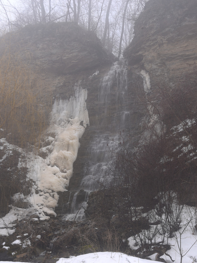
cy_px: 167
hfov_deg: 34.3
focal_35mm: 42
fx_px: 319
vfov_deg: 44.4
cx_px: 109
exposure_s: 1/20
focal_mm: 32
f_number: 13
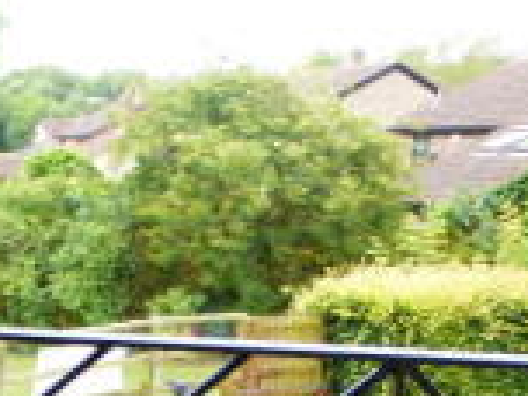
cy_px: 426
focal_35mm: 92
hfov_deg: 17.5
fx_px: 1403
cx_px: -408
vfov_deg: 15.7
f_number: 3.5
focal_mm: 4.3
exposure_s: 1/125
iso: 100
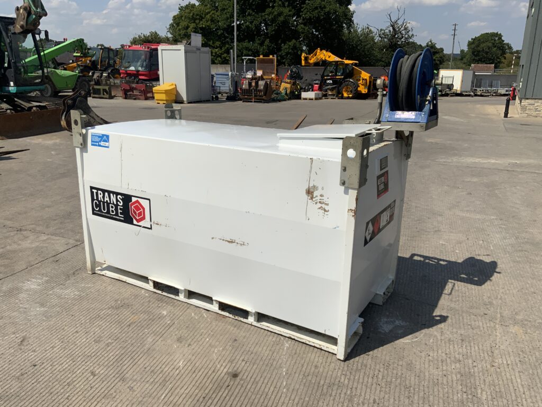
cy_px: 204
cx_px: 271
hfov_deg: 61.7
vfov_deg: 48.2
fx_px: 454
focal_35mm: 29
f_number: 1.8
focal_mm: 3
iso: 20
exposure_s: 1/5814
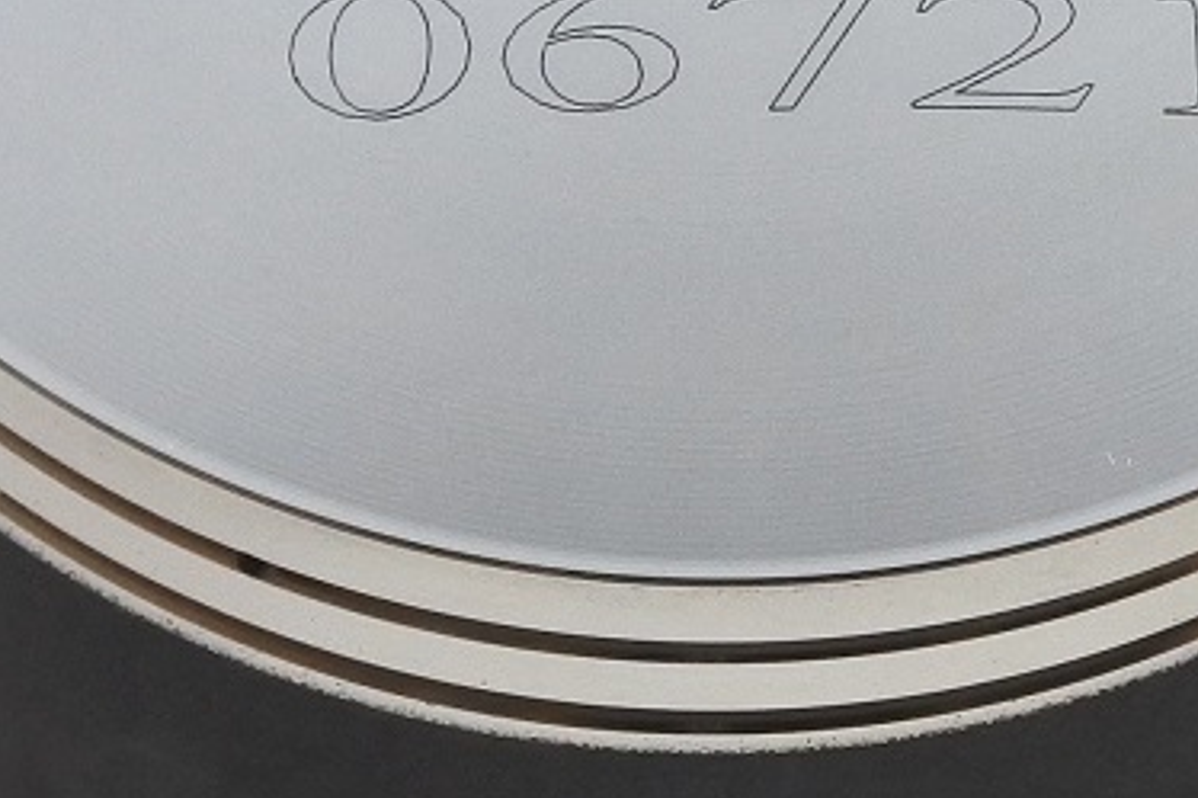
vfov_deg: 5.7
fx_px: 7949
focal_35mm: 239
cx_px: 753
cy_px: 122
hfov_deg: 8.6
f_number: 4.8
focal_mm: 20.1
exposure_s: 1/125
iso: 640
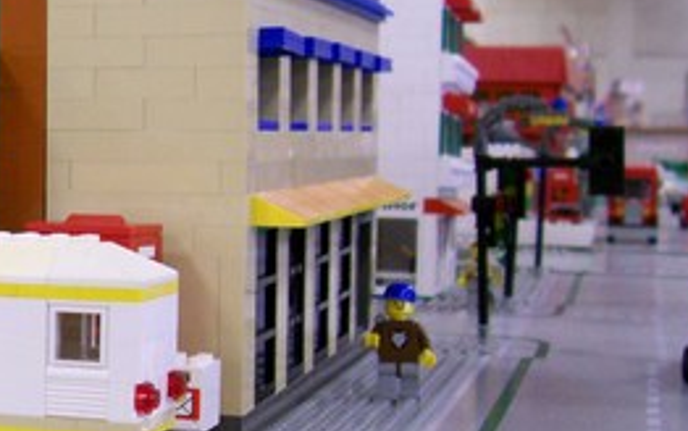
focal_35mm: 88
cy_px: 252
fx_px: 1651
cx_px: -68
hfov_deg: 22.2
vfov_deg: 14.9
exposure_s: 1/12.3
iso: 160
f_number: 2.7
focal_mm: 5.6
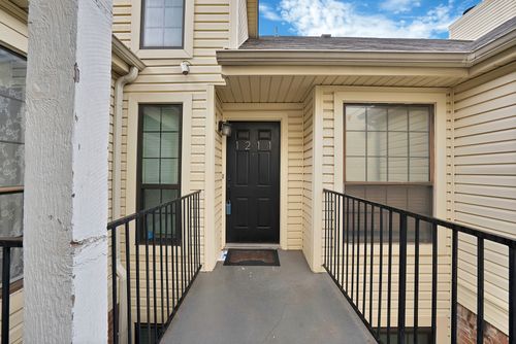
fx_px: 172
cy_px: 172
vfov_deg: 90.1
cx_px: 258
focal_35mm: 12
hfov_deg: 112.6
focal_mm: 12
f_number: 9
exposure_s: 1/100
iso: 640
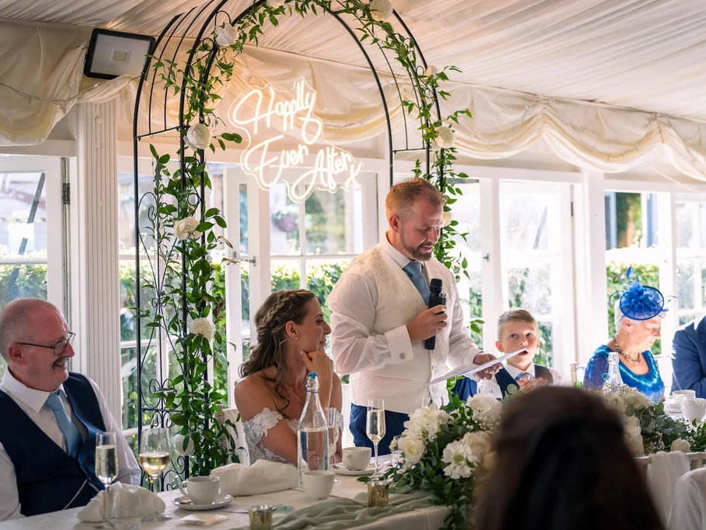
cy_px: 265
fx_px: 1265
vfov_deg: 23.7
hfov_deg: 31.2
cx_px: 360
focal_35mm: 62
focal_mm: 57
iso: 640
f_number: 2.8
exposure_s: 1/250
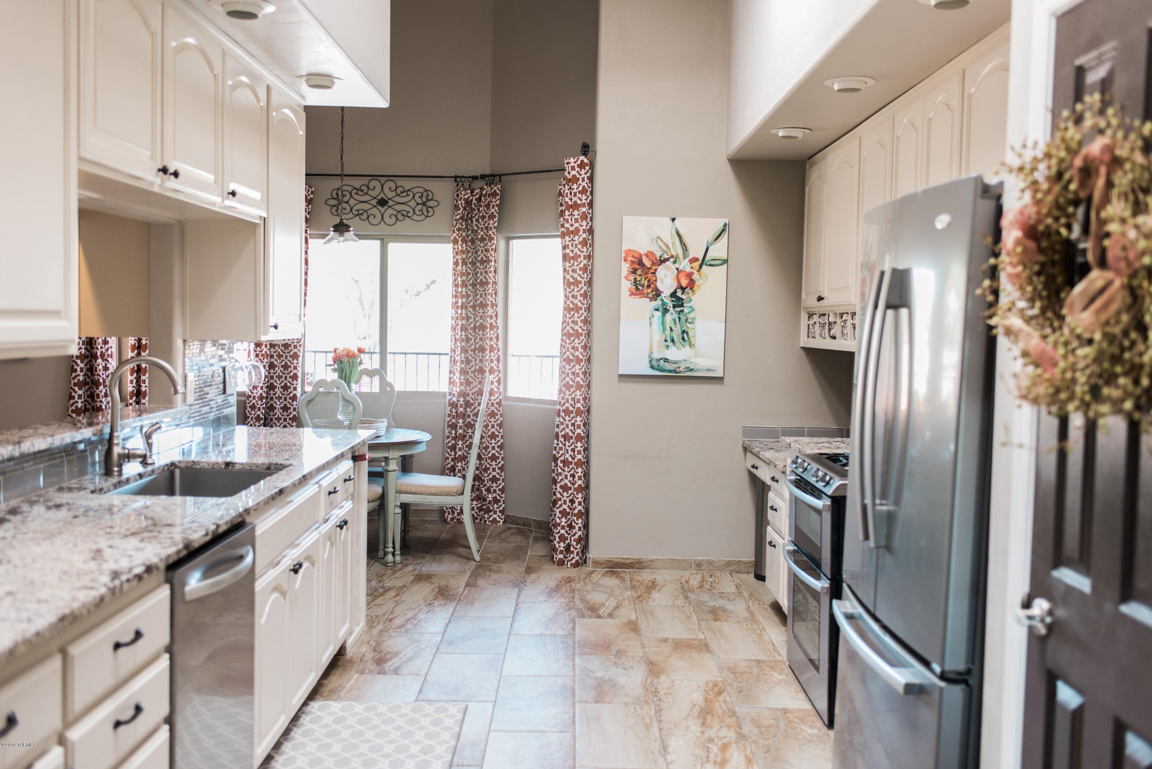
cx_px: 576
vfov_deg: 37.9
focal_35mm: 35
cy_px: 384
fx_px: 1120
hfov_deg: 54.4
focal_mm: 35
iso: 800
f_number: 2.5
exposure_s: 1/100
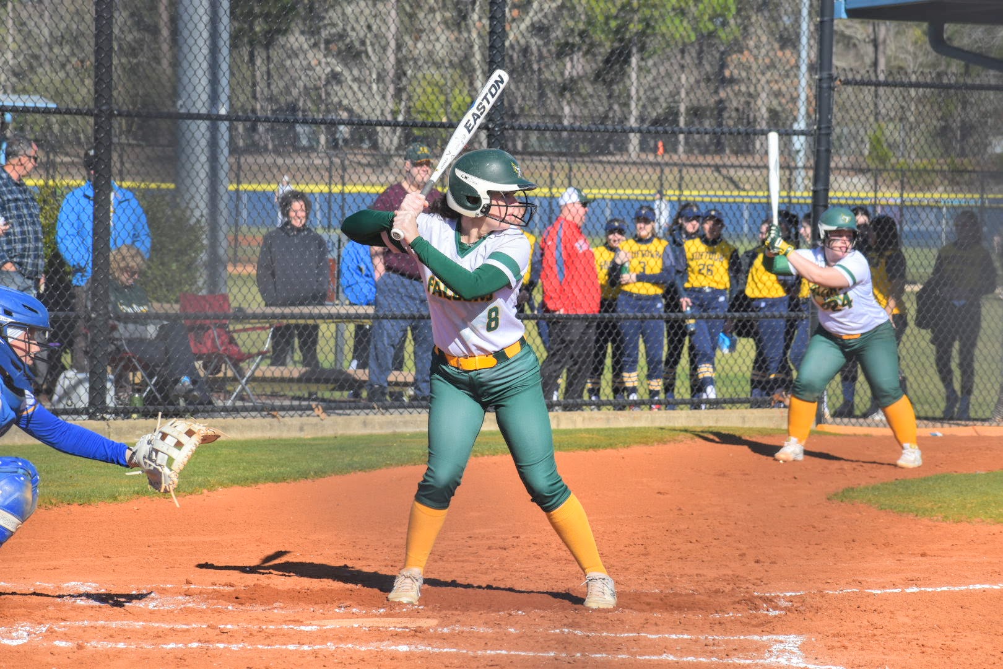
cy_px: 334
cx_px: 502
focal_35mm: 195
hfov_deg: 10.5
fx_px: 5432
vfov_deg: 7.0
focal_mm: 130
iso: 140
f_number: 8
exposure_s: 1/500
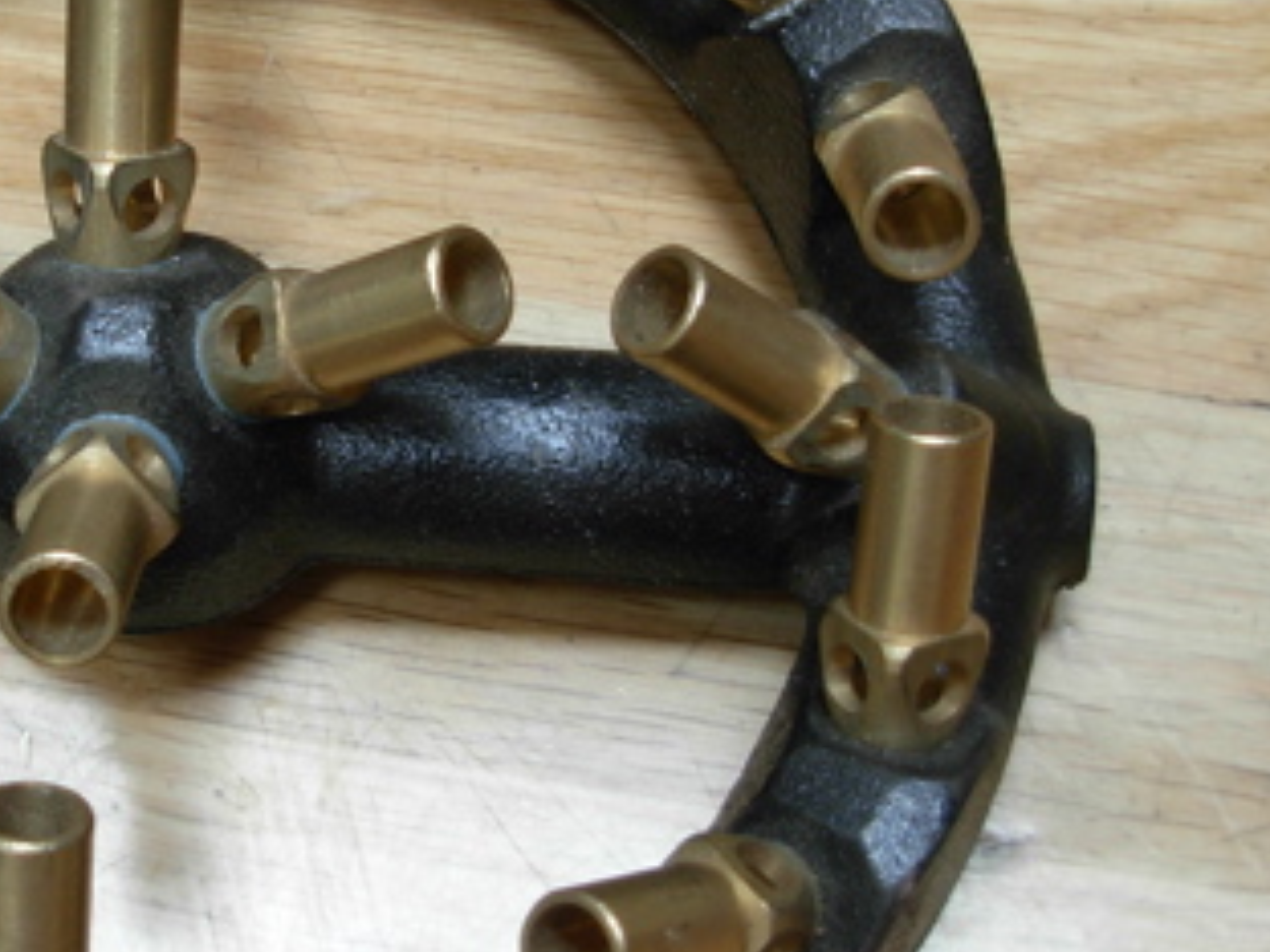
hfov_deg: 24.5
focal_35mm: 78
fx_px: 2862
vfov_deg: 18.9
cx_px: 199
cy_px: 439
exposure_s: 1/33.9
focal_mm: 6.3
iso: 79
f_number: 2.9
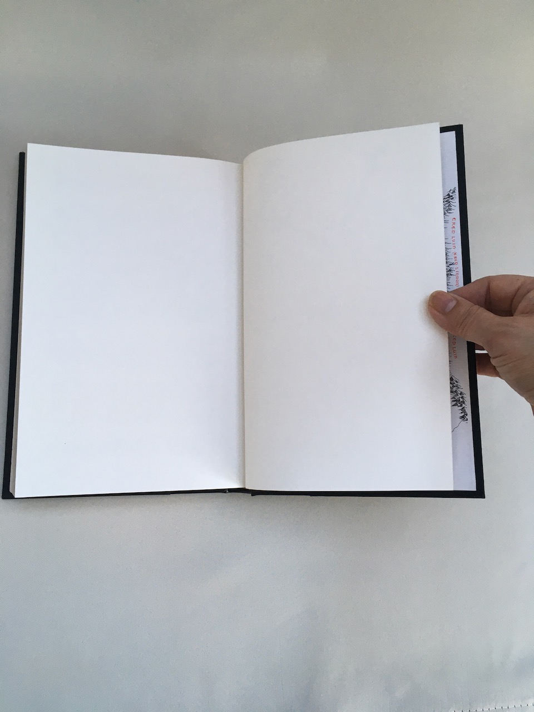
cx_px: 267
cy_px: 356
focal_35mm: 29
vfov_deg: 61.7
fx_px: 596
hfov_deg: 48.2
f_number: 2.2
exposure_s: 1/33
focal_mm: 4.15
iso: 32
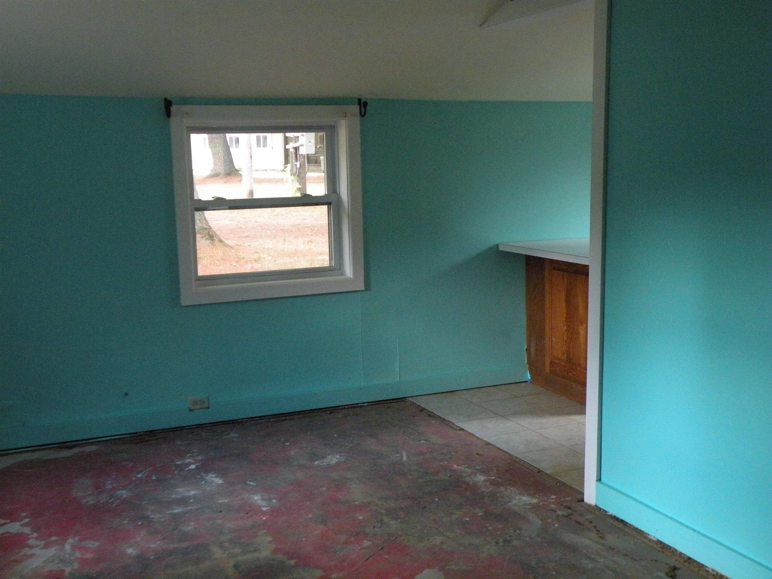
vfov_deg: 34.3
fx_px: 937
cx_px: 386
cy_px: 290
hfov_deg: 44.8
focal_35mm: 42
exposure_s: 1/47.7
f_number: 3.2
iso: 400
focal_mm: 7.4
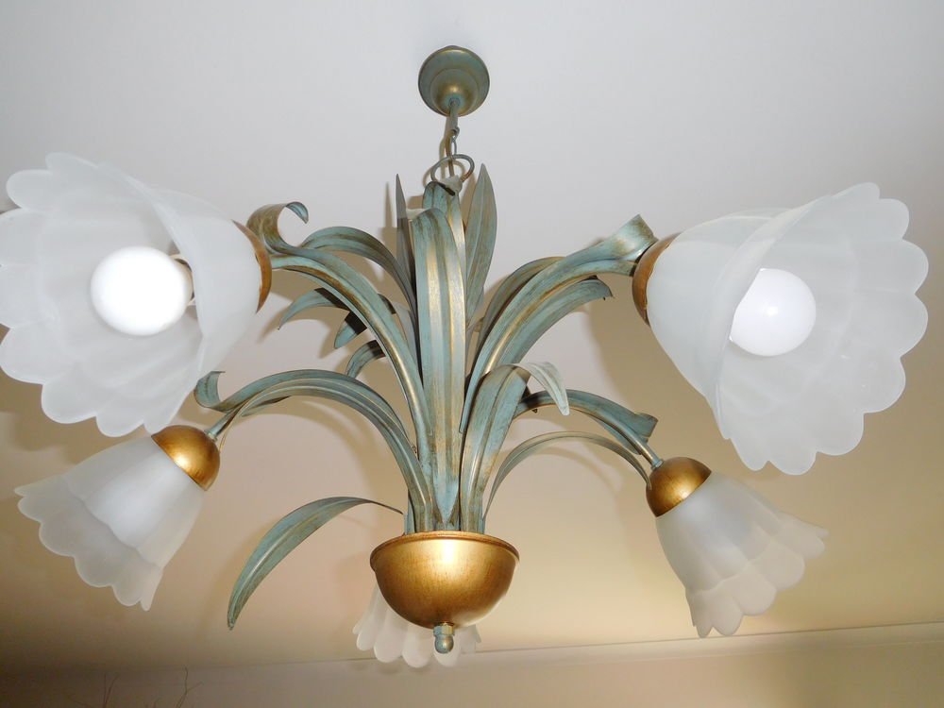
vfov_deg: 54.9
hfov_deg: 69.4
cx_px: 472
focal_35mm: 25
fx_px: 682
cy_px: 354
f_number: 3.4
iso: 200
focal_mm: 4.5
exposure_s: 1/30
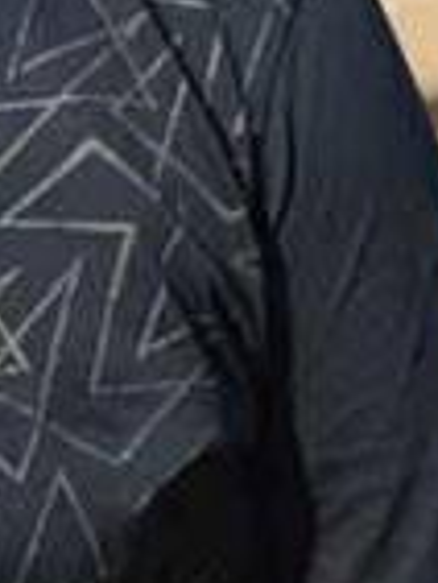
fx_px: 4121
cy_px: -345
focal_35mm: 245
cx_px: -231
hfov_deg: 6.0
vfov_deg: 7.9
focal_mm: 31
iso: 100
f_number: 6.3
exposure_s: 1/250
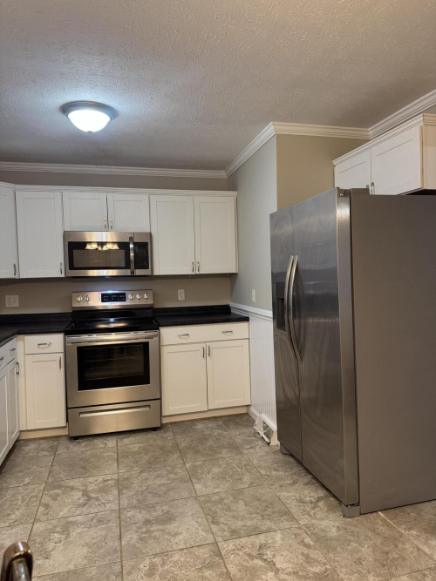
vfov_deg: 71.6
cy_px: 290
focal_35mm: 24
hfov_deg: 56.8
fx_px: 403
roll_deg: +2.6
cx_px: 218
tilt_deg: -2.3
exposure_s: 1/60
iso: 250
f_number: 1.78
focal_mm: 6.76
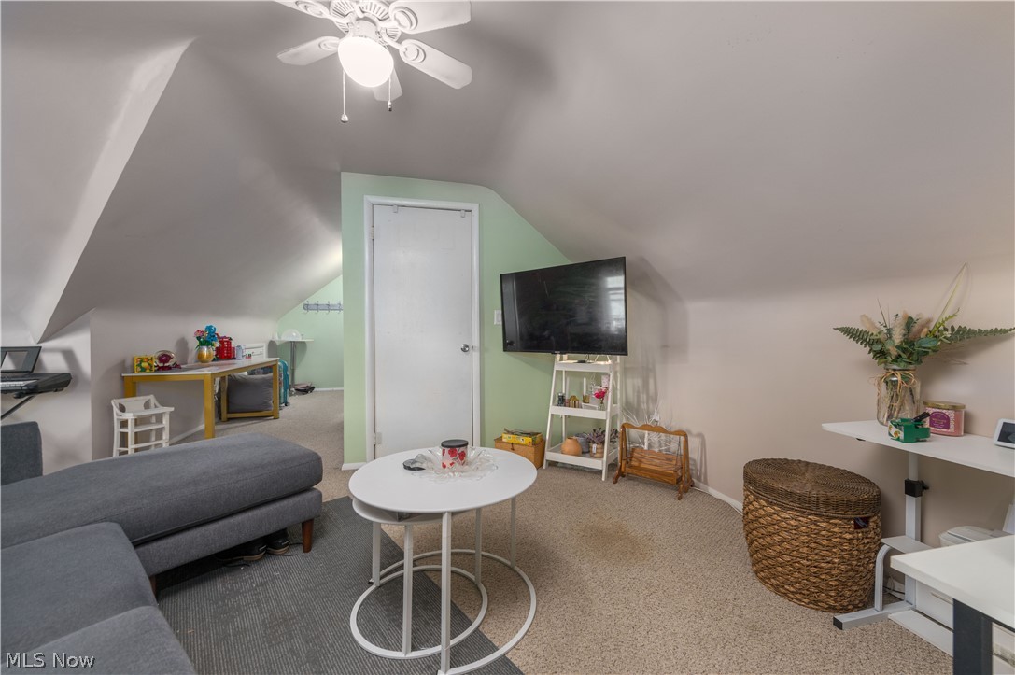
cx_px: 508
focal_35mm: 14
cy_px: 338
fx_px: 394
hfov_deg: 104.3
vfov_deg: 81.1
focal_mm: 14
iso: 320
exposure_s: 1/60
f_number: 8
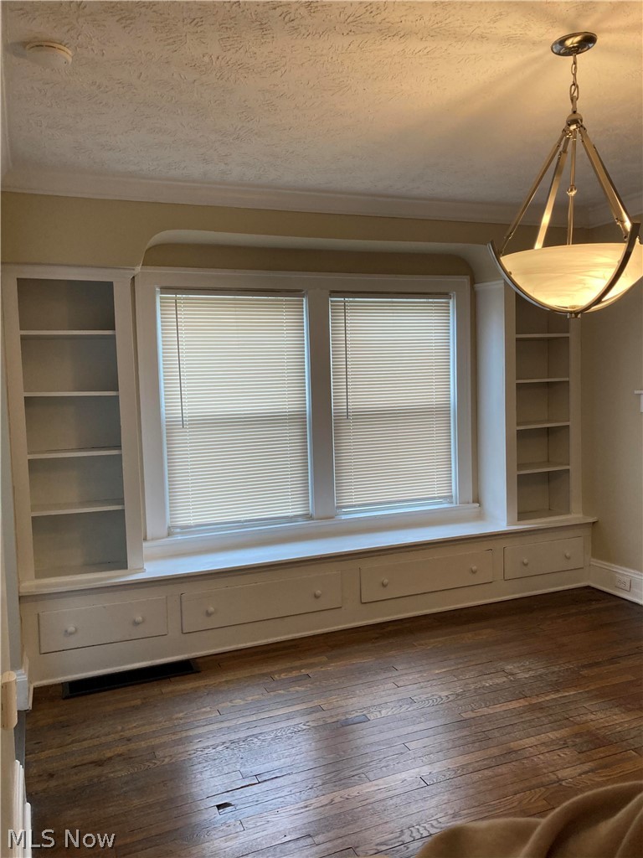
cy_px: 429
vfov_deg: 63.4
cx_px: 322
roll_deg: +1.0
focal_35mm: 28
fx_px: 693
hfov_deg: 49.7
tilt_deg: -3.4
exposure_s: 1/60
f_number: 1.8
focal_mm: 3.99
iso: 80
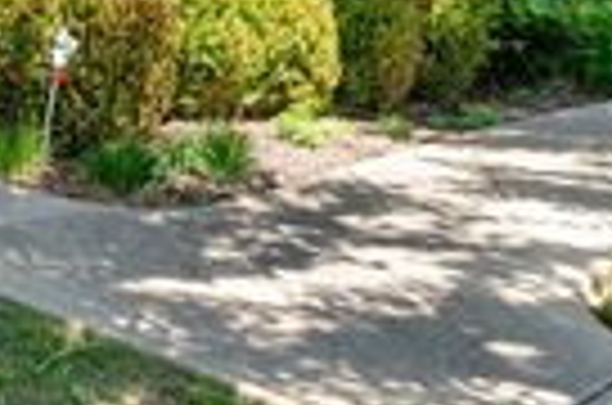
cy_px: -101
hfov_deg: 23.7
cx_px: -392
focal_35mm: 59
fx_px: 1001
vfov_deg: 21.1
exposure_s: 1/50
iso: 160
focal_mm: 16
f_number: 7.1
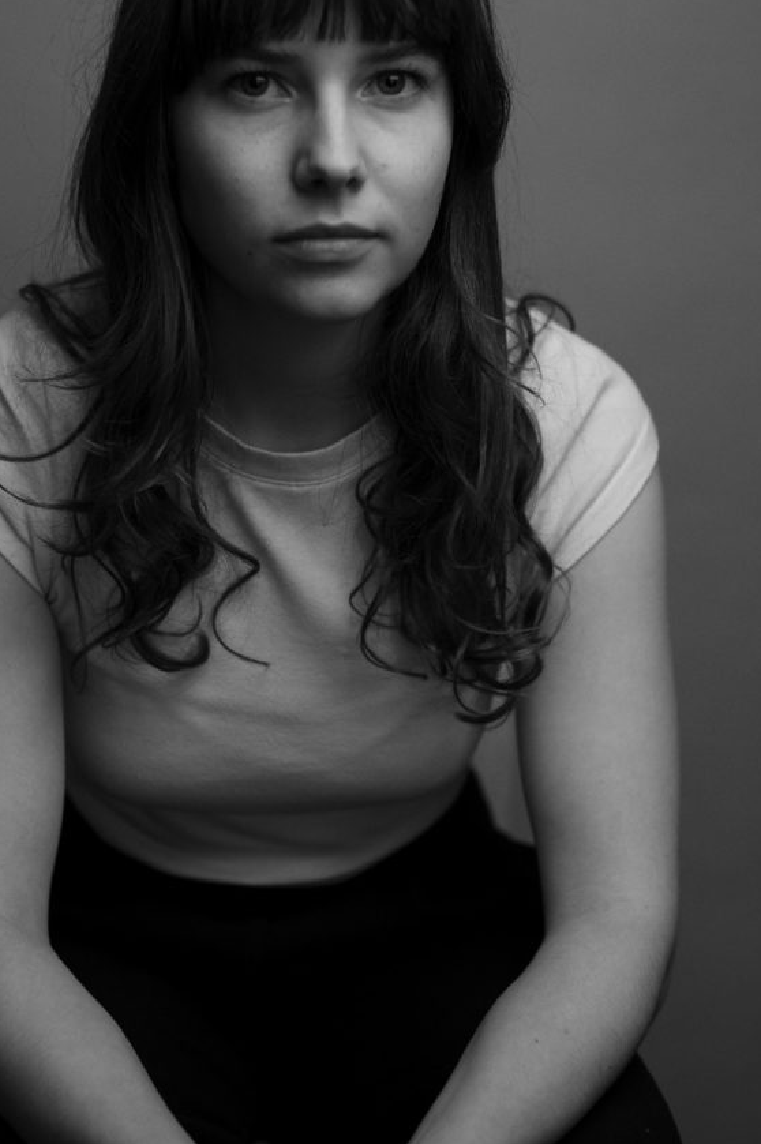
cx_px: 339
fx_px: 1937
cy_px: 517
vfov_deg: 32.9
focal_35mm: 61
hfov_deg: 22.2
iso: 400
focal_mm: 50
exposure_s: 1/100
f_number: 2.8
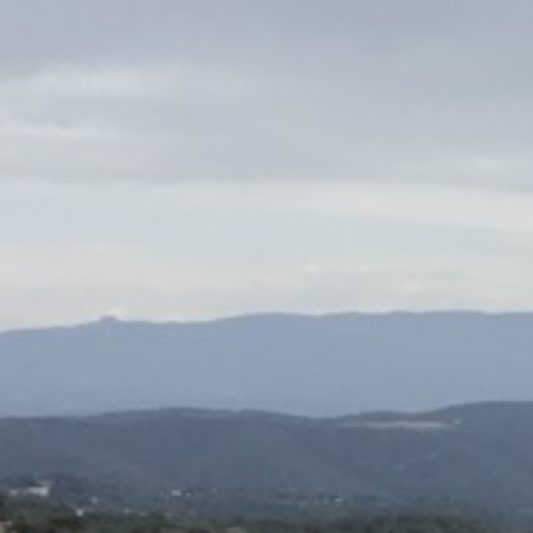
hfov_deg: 11.5
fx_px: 2369
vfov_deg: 12.8
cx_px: 1092
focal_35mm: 136
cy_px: 436
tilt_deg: -1.4
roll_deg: -2.5
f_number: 1.8
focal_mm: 3.99
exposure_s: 1/2283
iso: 20
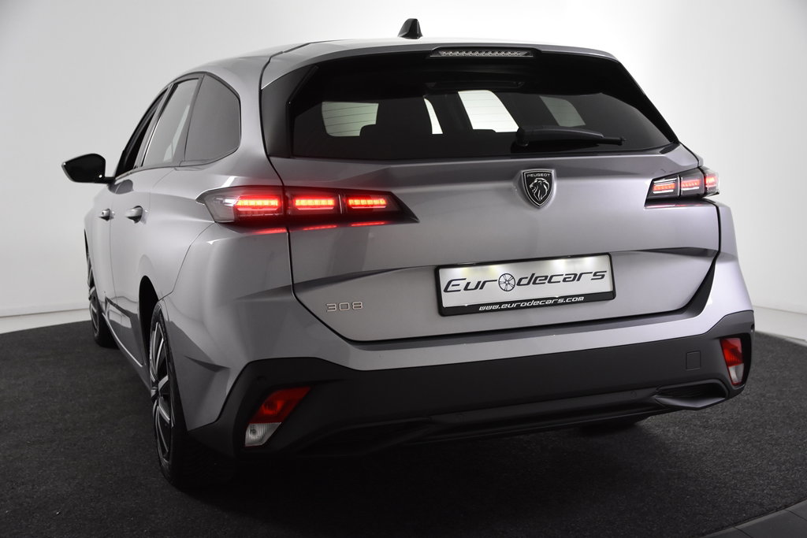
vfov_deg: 29.0
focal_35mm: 46
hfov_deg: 42.3
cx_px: 404
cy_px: 269
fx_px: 1042
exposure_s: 1/100
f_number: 5
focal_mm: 31
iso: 1600
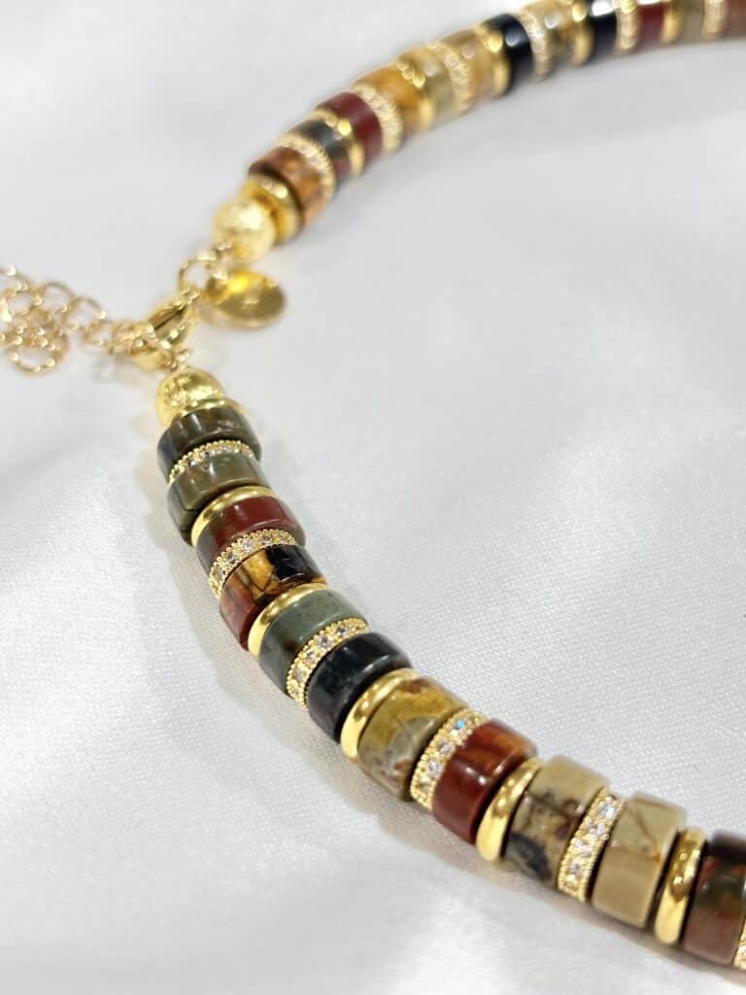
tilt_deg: -42.1
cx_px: 373
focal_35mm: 52
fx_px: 1494
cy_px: 498
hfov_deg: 28.0
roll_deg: +8.5
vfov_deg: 36.8
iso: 32
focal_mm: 5.96
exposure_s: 1/185
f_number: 1.6
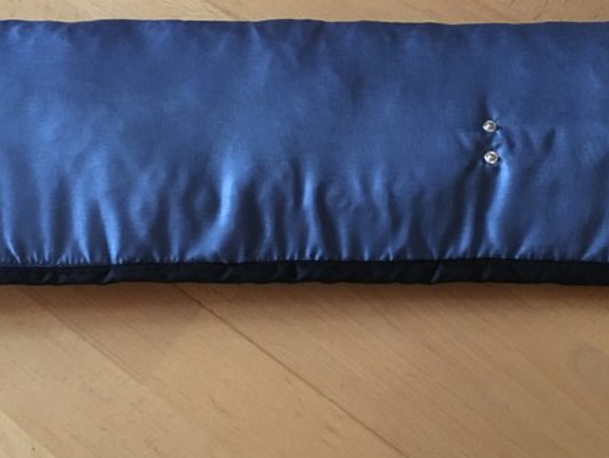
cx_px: 317
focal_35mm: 52
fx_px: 915
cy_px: 116
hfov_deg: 36.8
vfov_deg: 27.7
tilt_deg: -66.5
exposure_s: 1/17
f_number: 2.2
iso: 500
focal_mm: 4.15
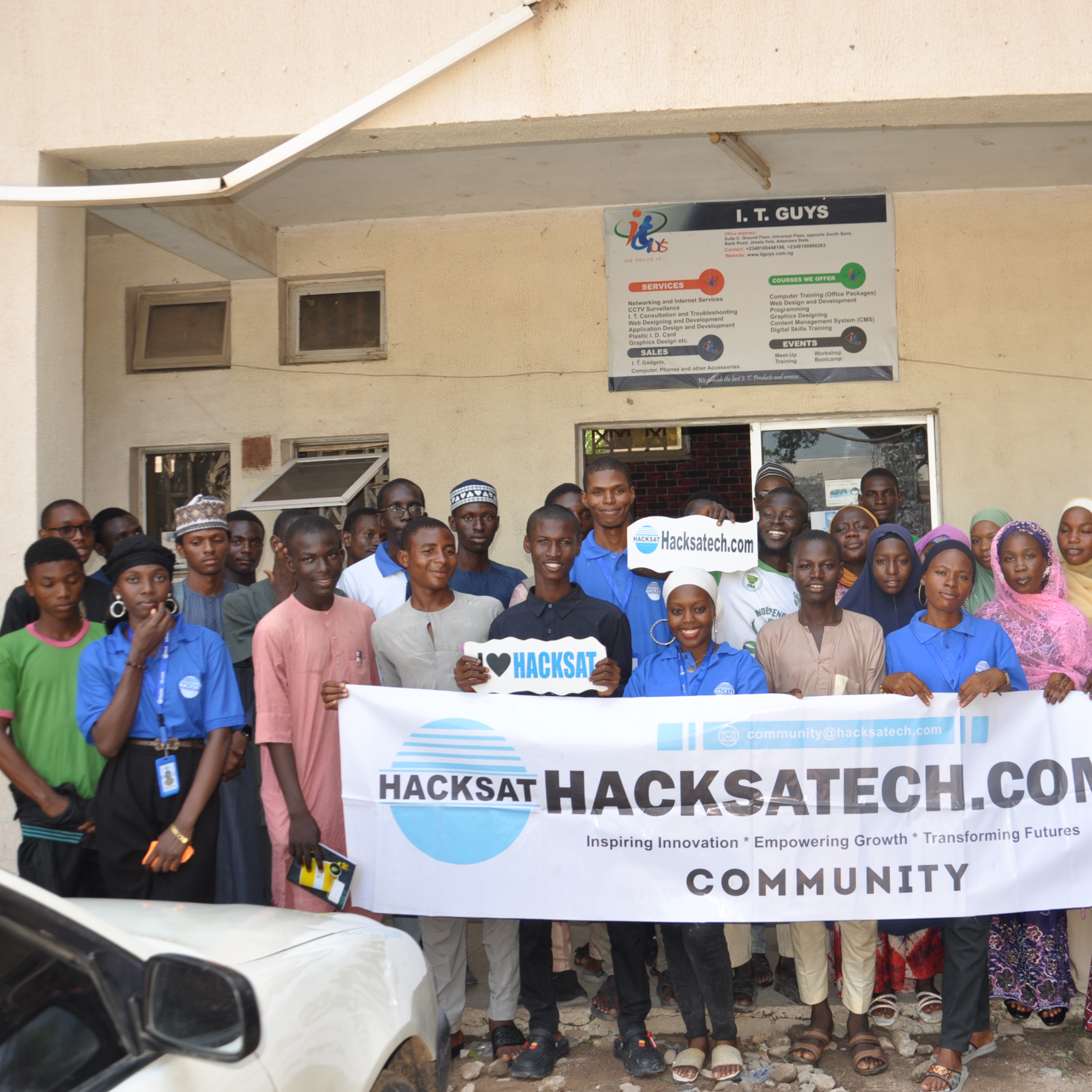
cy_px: 551
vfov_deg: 47.2
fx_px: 1249
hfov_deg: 46.0
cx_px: 778
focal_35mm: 35
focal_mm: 18
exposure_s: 1/200
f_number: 5.6
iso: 200
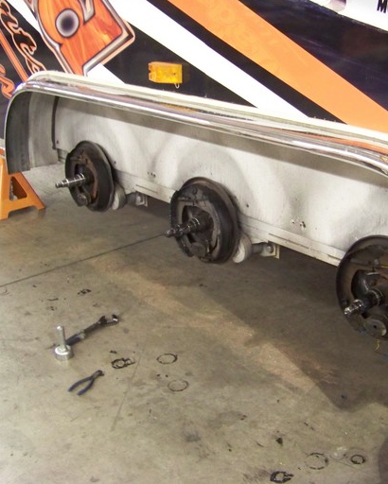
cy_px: 237
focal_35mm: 48
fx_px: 689
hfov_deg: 31.2
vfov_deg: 38.8
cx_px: 265
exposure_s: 1/10
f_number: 2.8
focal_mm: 5.85
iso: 400
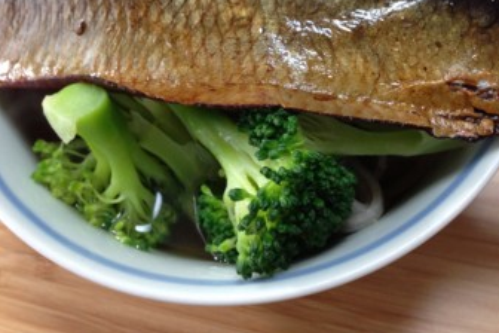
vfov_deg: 28.0
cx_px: 250
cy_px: 22
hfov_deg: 42.7
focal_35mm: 46
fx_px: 638
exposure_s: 1/20
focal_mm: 4.12
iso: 160
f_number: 2.4
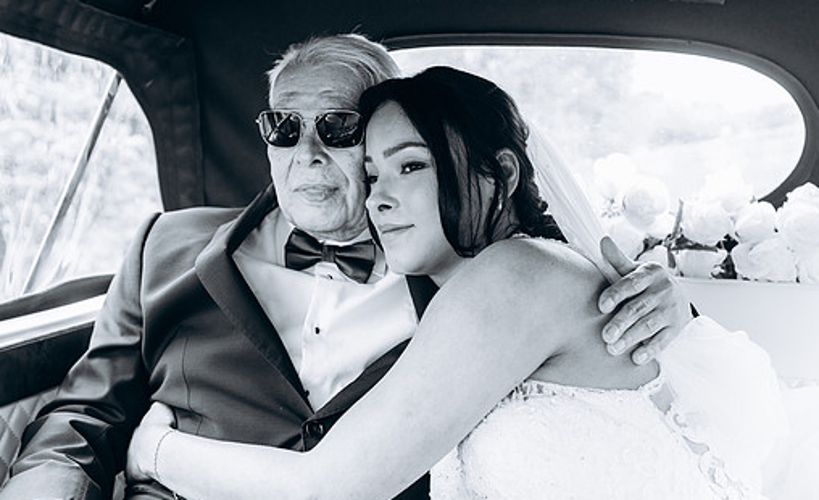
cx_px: 427
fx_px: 909
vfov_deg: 30.7
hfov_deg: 48.5
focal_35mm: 41
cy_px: 236
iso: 250
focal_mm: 35
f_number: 4
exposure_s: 1/125
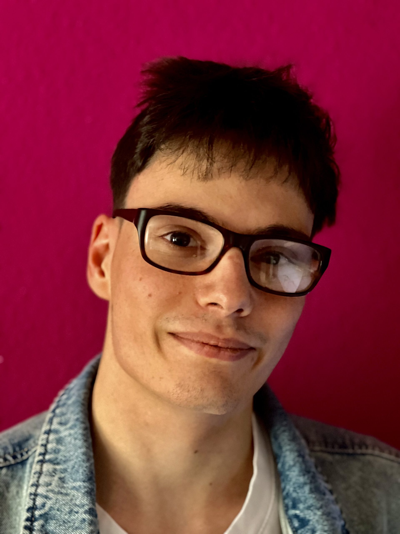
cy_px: 267
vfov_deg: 25.3
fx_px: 1186
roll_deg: +1.0
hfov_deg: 19.1
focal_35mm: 77
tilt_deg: -8.4
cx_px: 200
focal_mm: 9
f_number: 2.8
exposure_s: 1/14
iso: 1000
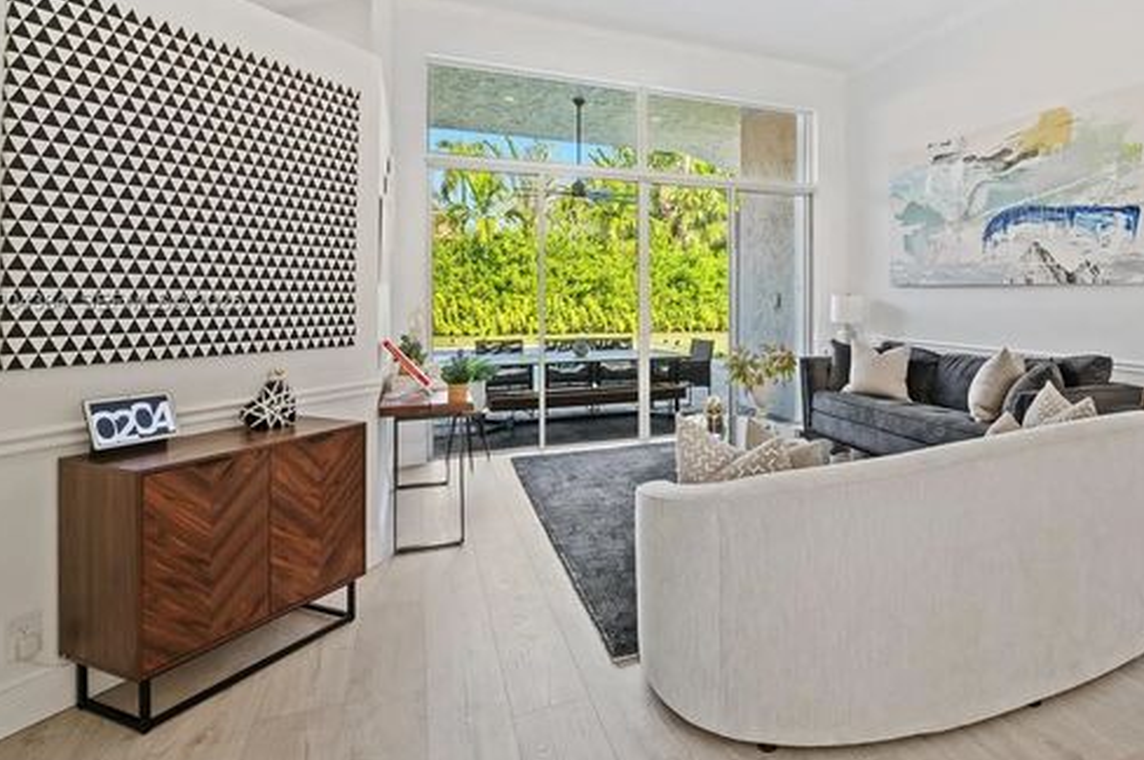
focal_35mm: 21
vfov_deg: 58.9
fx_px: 666
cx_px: 701
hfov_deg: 80.1
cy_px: 304
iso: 200
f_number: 8
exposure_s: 1/10
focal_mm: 16
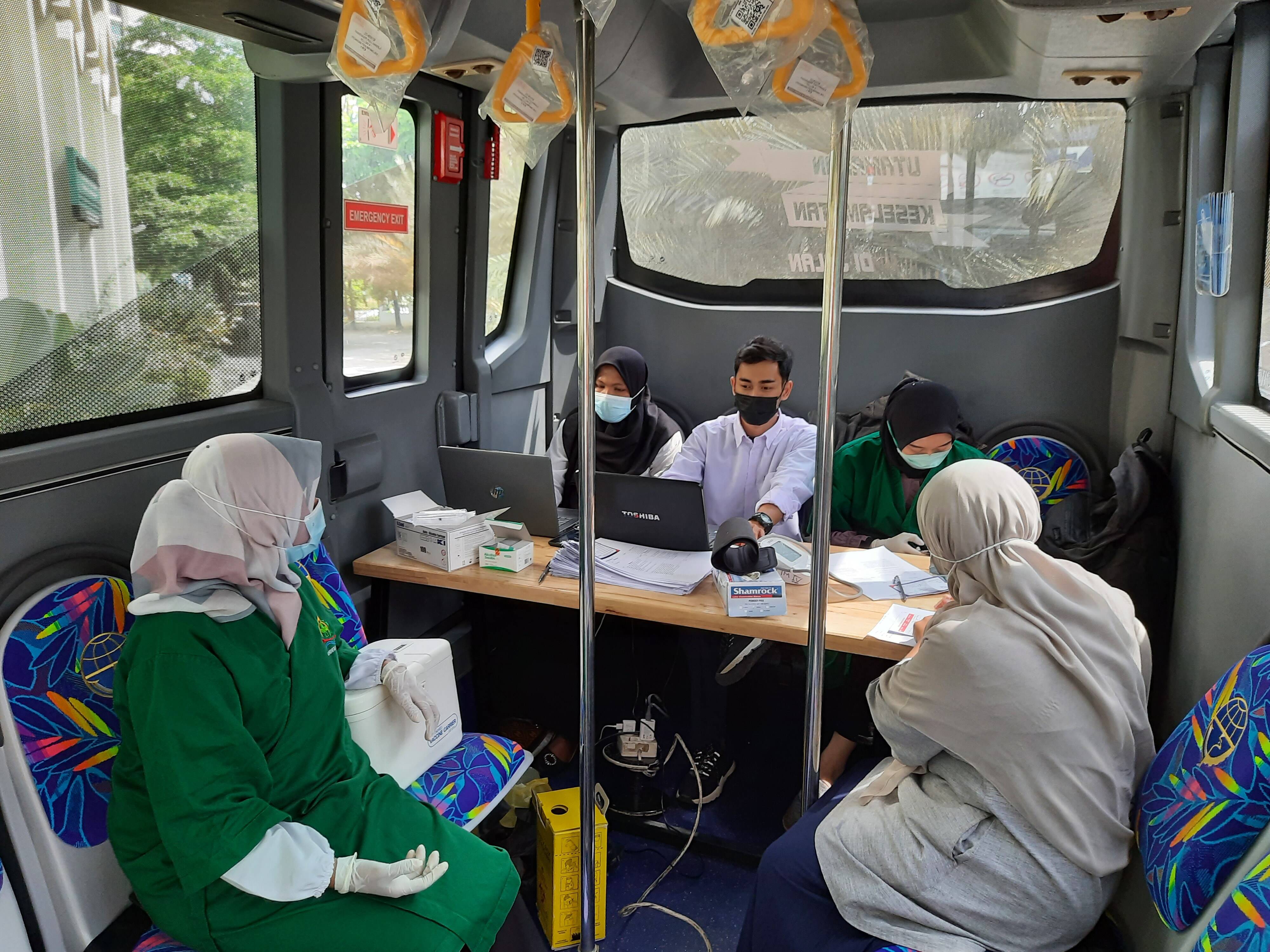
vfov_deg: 54.9
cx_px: 635
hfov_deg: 69.4
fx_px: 917
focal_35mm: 25
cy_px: 476
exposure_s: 1/50
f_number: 2
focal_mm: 4.6
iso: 160
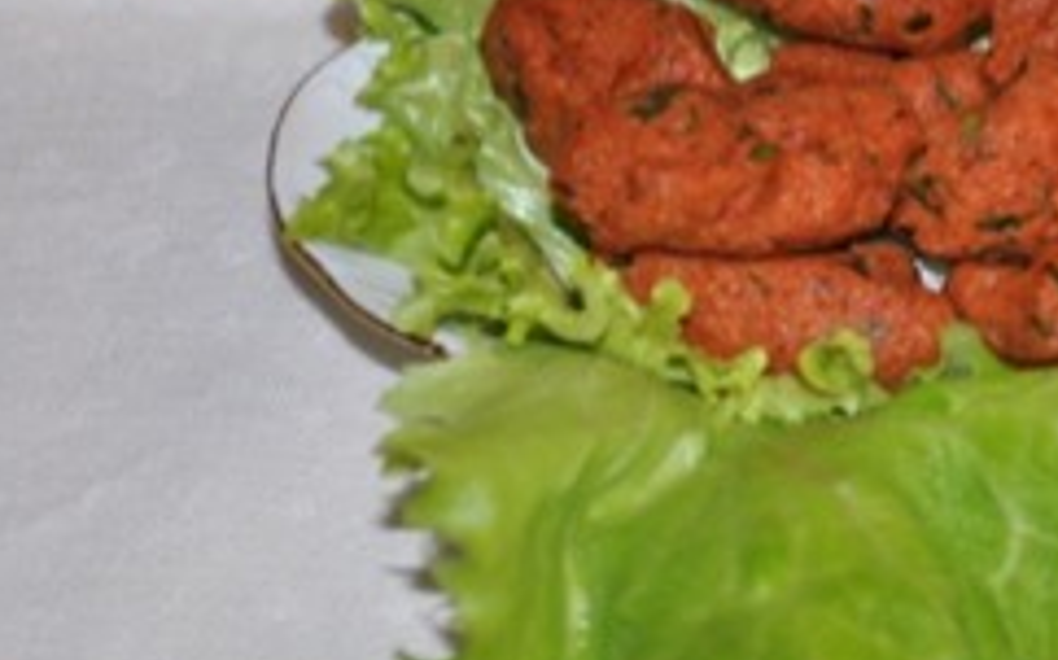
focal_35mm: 158
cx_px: 901
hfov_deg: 13.2
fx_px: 4554
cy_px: -17
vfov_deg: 8.2
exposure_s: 1/60
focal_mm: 50
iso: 200
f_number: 5
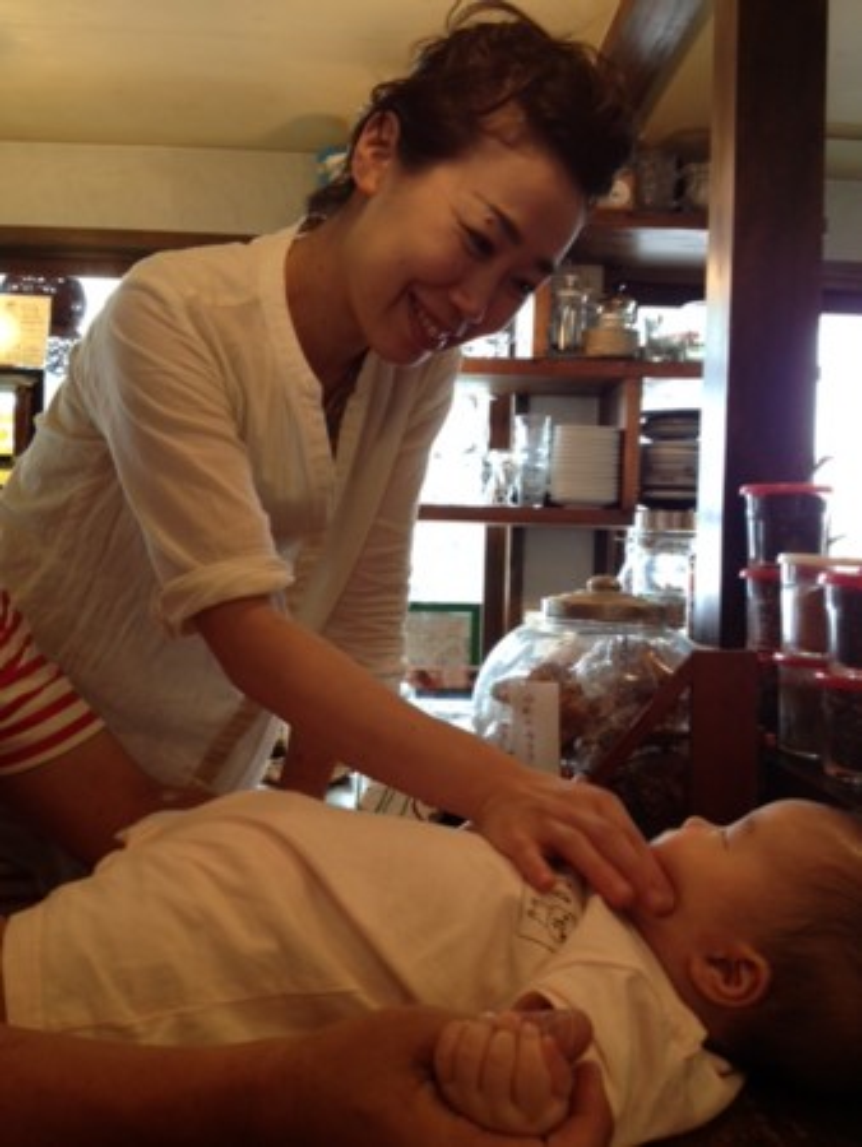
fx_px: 1161
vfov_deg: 52.6
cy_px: 574
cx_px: 431
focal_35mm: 35
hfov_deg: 40.7
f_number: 2.4
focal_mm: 4.28
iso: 50
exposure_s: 1/24
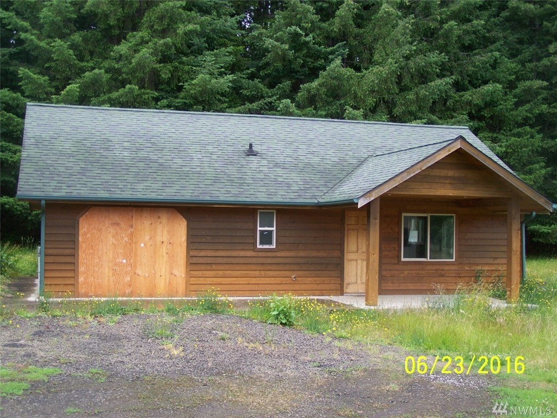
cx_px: 278
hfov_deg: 37.5
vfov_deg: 28.6
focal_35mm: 51
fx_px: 821
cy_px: 209
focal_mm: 8.5
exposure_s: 1/125
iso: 64
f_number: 3.2
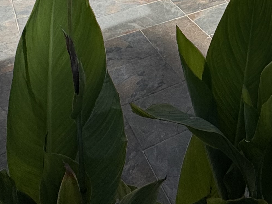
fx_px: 448
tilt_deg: +1.3
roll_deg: +2.2
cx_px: 249
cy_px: -203
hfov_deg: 32.0
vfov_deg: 17.9
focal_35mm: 57
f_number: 2.2
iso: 50
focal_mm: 2.22
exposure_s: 1/3906
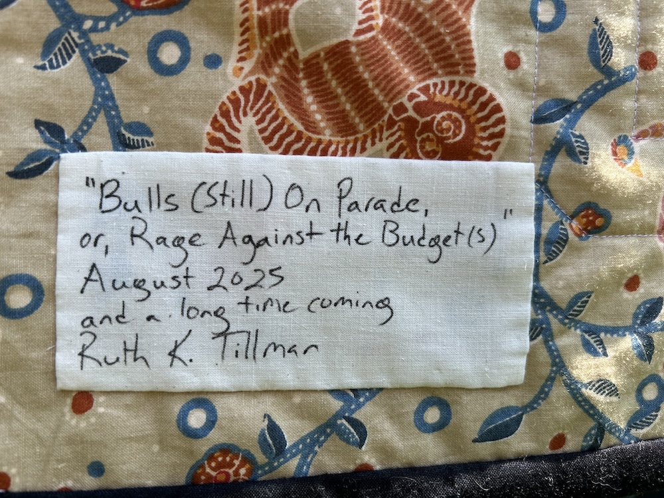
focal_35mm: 26
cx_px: 332
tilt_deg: -6.4
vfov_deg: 53.1
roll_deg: -1.6
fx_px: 499
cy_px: 249
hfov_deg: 67.3
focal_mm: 5.7
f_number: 1.5
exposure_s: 1/1266
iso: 50
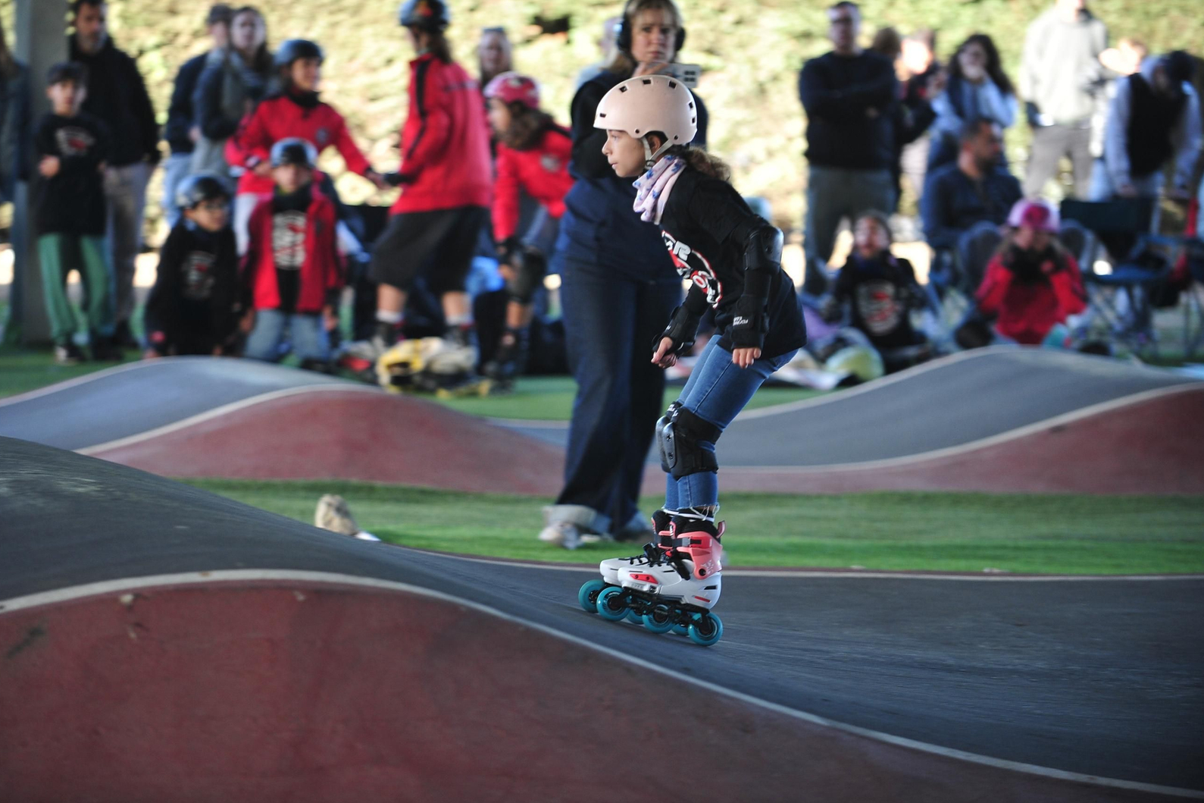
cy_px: 402
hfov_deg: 13.2
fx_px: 5216
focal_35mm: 156
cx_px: 599
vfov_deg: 8.8
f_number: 2.8
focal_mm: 155
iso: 800
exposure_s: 1/500
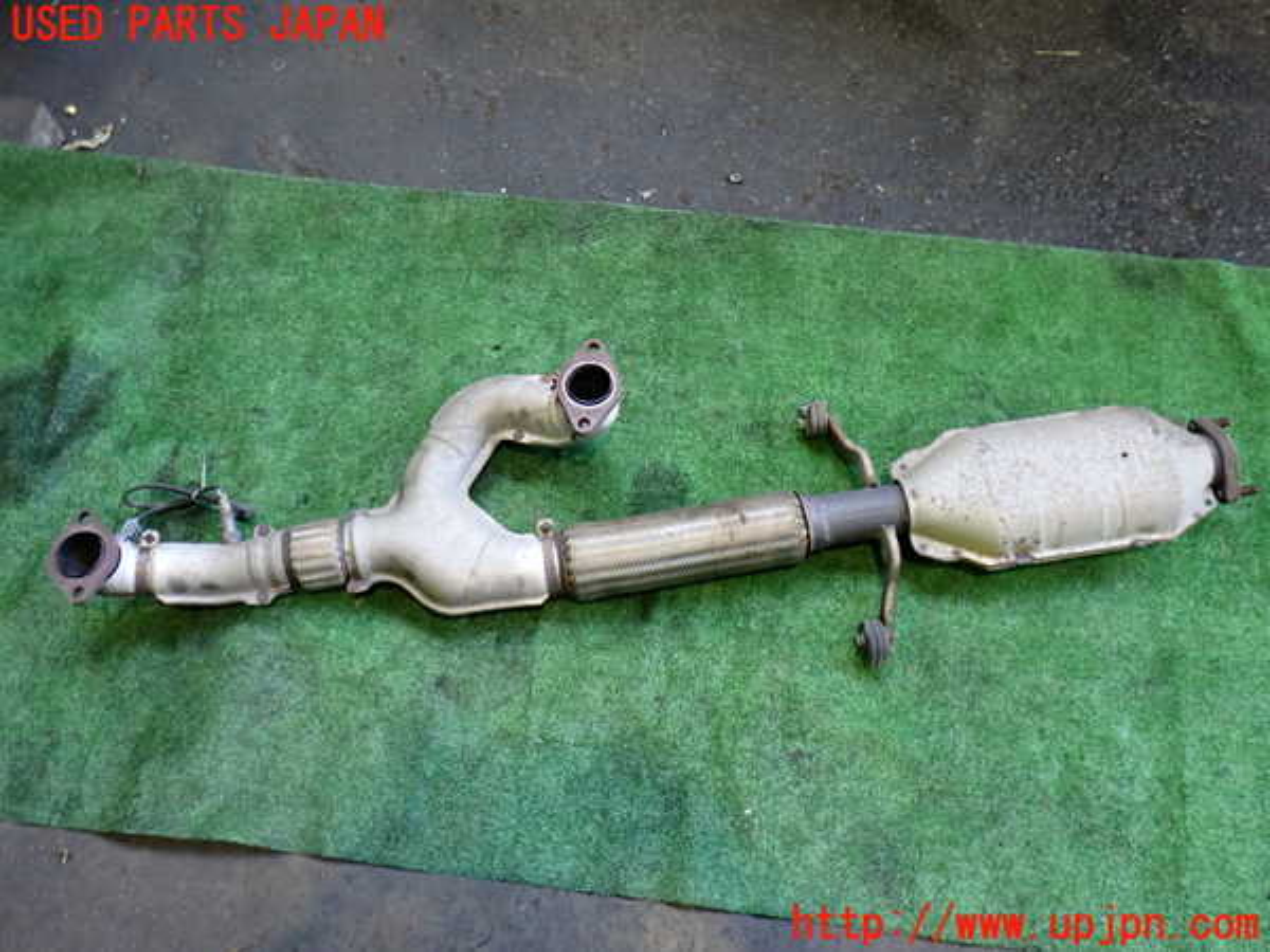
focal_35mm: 30
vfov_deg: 46.8
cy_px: 476
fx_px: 1101
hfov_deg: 60.0
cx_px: 635
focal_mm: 5.4
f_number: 2.3
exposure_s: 1/50
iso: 400
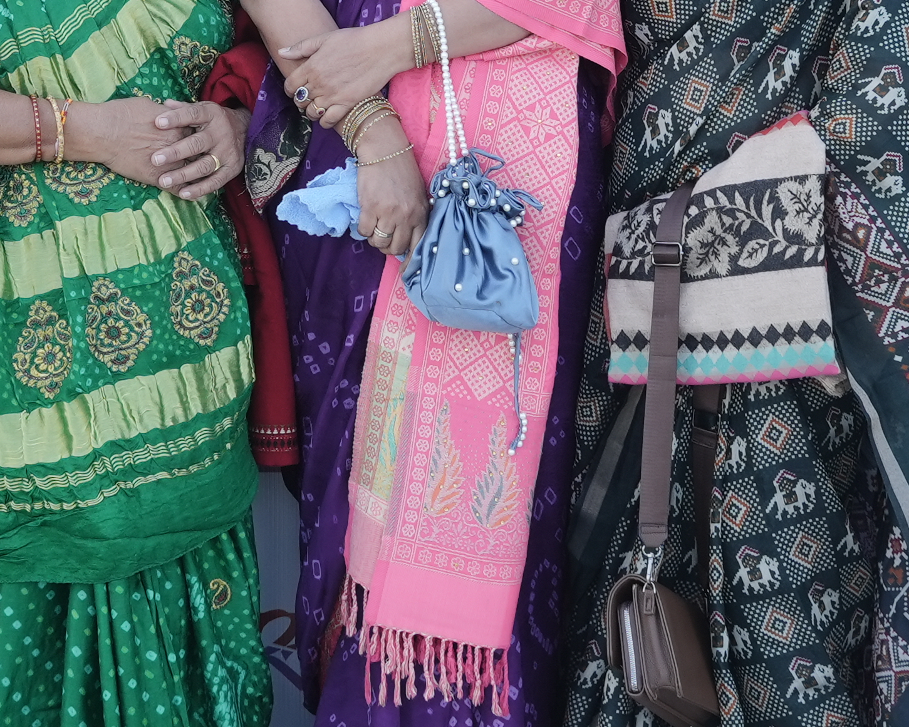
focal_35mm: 137
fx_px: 3683
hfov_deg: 14.0
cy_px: -284
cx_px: 315
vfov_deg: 10.9
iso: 200
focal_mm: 30.2
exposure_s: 1/125
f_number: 5.6
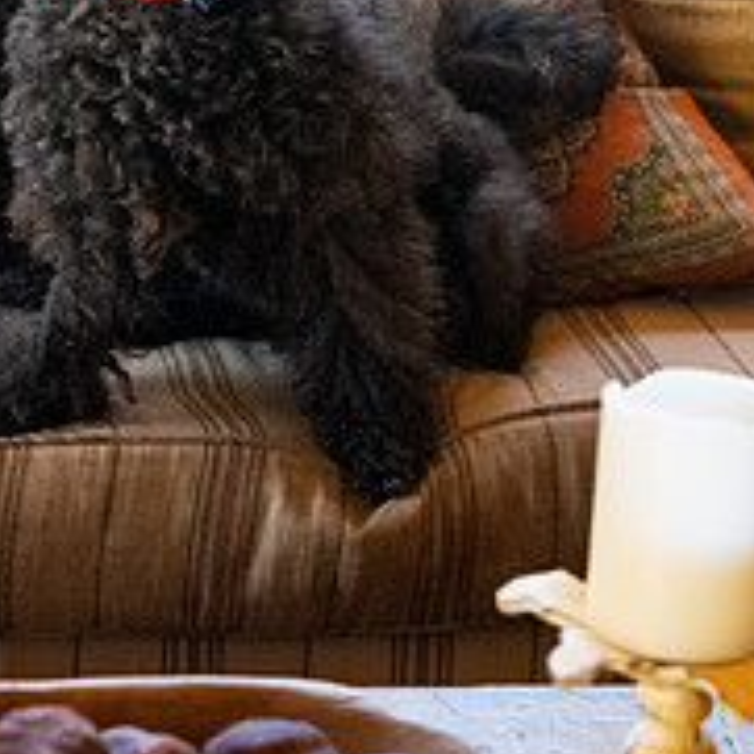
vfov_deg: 13.8
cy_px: 19
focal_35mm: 125
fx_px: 3080
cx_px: 37
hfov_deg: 13.8
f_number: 4
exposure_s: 1/320
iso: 5000
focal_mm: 46
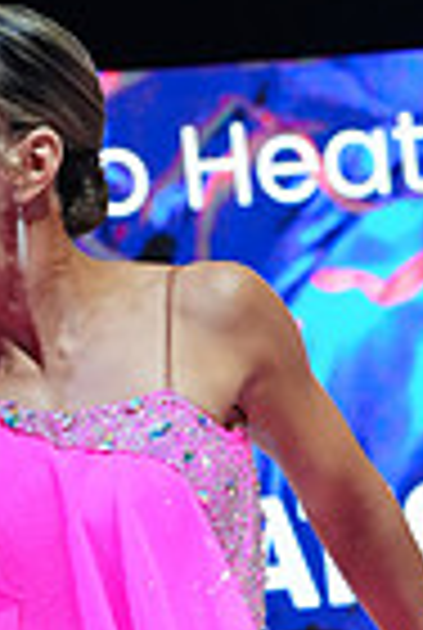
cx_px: -11
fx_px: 5068
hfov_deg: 4.8
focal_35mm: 289
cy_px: 878
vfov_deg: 7.0
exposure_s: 1/400
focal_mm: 70
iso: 6400
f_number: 6.3
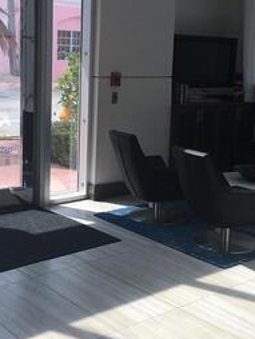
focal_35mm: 57
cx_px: 158
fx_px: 559
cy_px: 149
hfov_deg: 25.6
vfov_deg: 33.7
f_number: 2.2
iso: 25
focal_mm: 4.15
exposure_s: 1/388
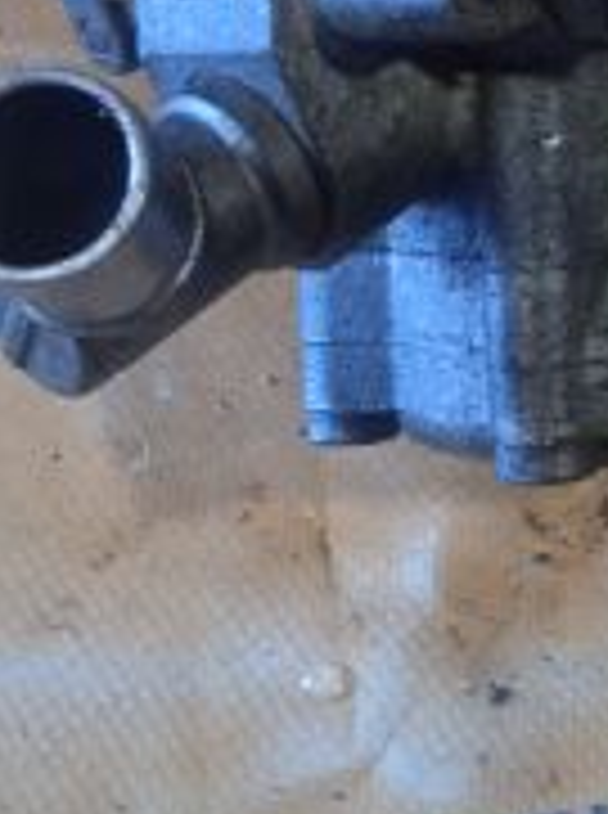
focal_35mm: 93
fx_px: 2186
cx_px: 572
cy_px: -256
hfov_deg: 15.6
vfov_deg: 19.4
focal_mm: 3.43
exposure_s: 1/25
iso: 603
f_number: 2.2
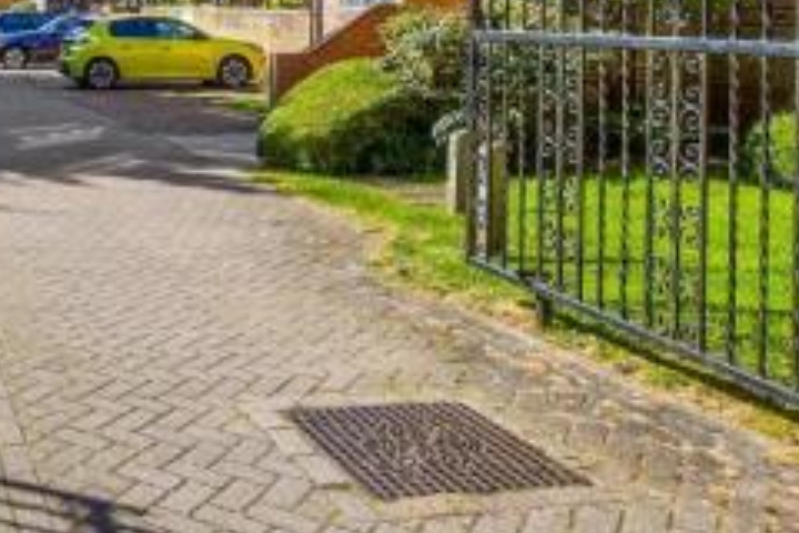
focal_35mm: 41
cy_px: -15
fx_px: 910
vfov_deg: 30.1
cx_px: -72
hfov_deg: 39.2
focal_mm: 10
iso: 320
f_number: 8
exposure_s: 1/1000
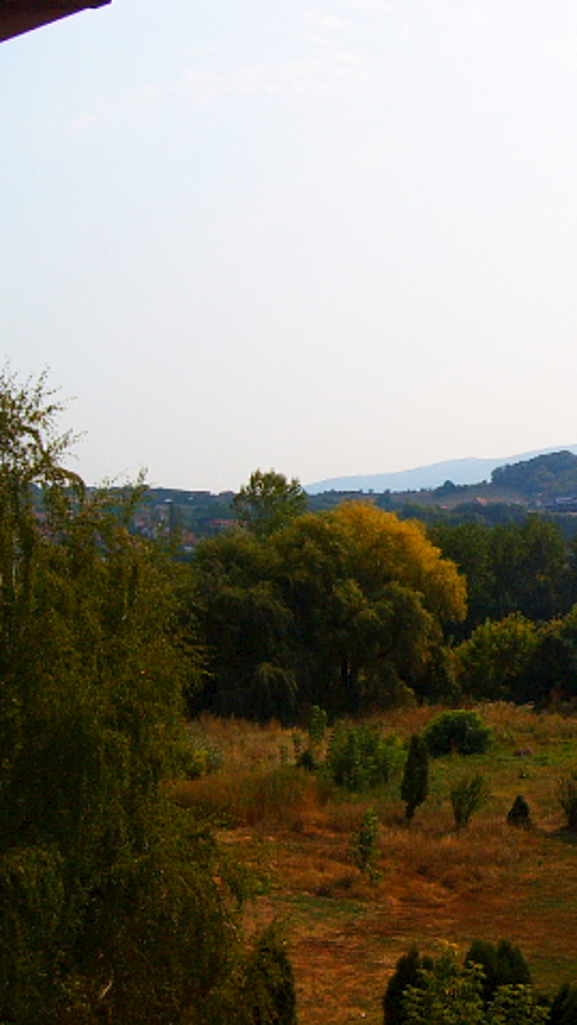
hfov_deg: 21.3
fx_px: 1468
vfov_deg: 38.5
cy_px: 512
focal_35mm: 54
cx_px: 605
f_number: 6
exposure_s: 1/500
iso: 63
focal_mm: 6.2
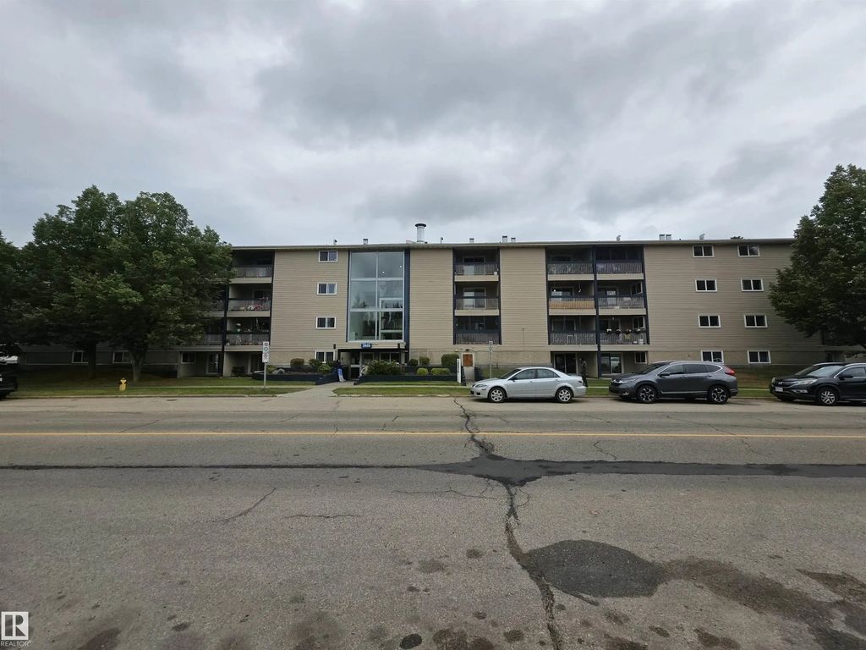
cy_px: 325
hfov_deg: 106.2
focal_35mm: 13
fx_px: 325
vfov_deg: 89.9
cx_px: 433
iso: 40
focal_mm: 2.2
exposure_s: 1/340
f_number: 1.9
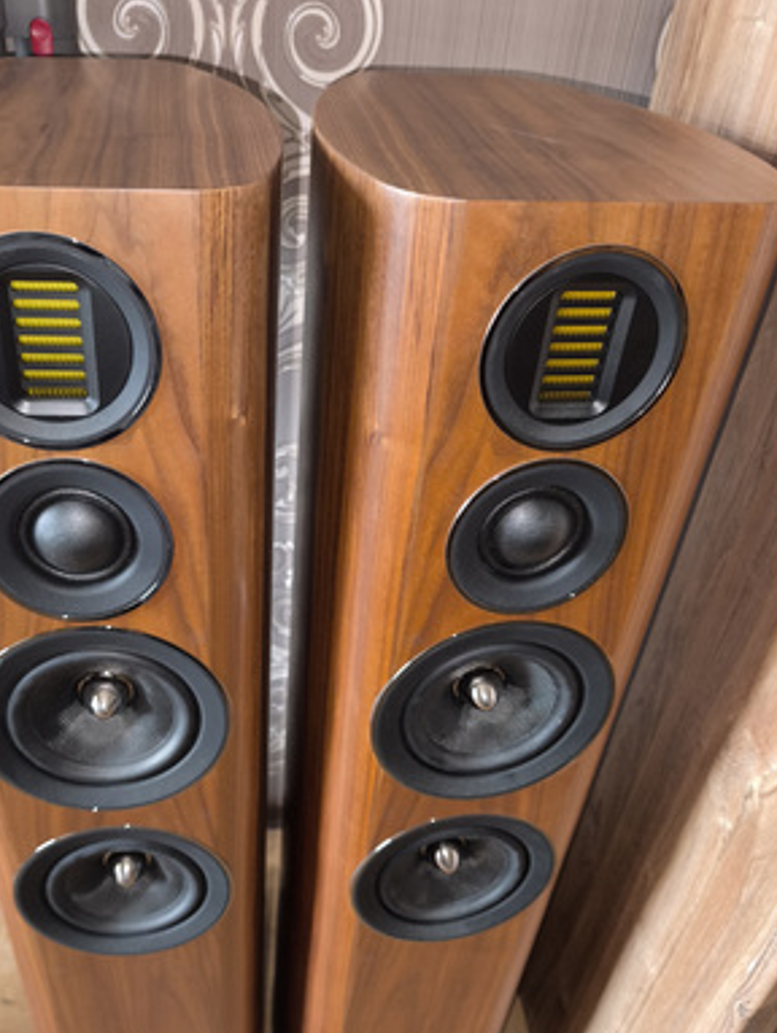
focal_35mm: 30
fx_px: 896
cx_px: 306
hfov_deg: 46.6
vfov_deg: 59.4
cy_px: 626
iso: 1250
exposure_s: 1/25
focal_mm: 6.57
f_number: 1.6
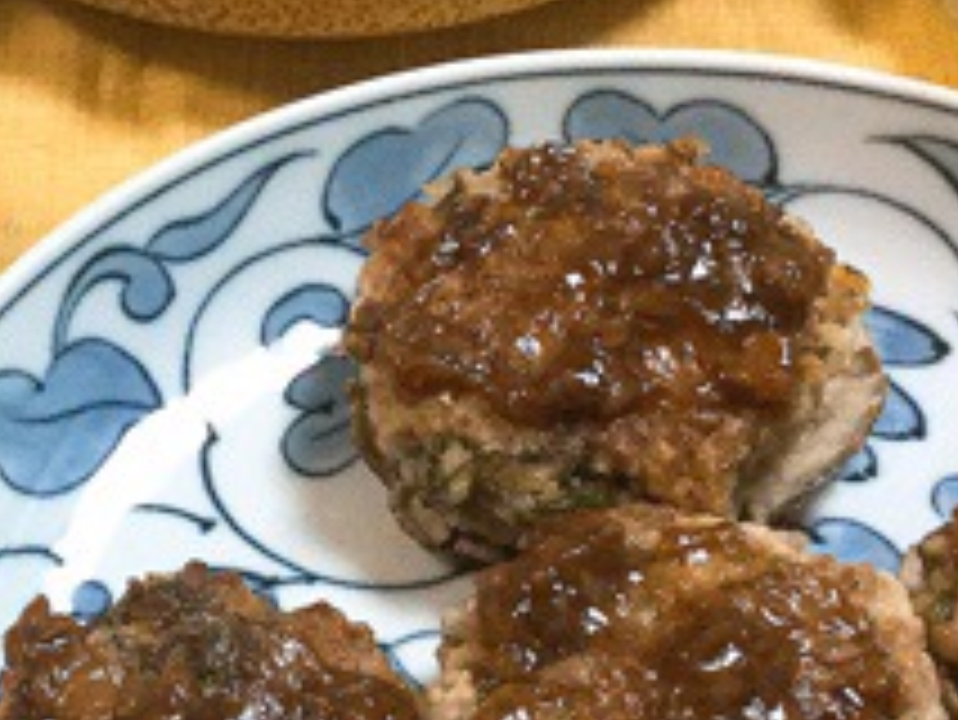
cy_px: 464
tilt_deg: -53.2
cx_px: 54
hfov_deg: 20.5
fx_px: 2575
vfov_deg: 15.9
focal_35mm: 93
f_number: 2.4
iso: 200
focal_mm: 3.3
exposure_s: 1/30
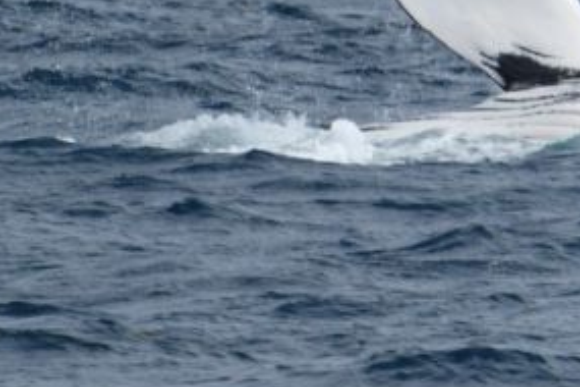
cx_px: 503
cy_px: -117
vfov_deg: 0.8
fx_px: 27161
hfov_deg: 1.2
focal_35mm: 1686
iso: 1000
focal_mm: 600
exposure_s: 1/8000
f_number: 6.3
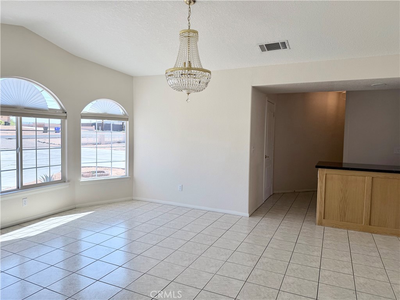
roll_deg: -1.0
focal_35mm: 24
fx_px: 277
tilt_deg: -3.4
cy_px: 150
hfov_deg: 71.6
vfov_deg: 56.8
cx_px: 200
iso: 100
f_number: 1.78
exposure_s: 1/805
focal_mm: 6.76
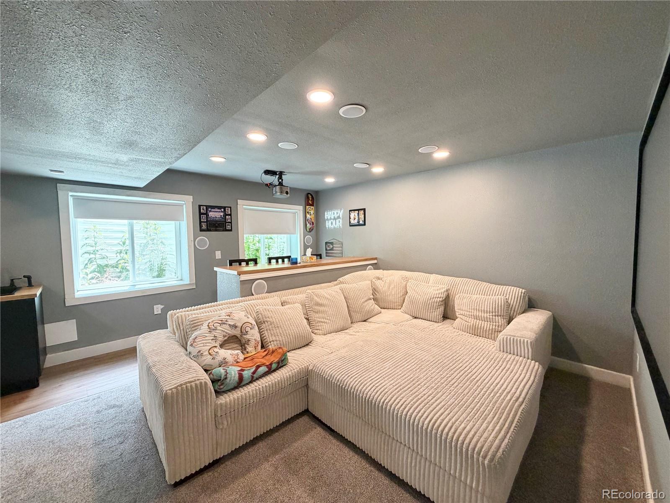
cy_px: 252
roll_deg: +0.3
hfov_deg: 102.1
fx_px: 271
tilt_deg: -3.6
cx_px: 335
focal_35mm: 14
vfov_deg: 85.7
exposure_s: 1/60
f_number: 2.2
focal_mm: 2.22
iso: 250
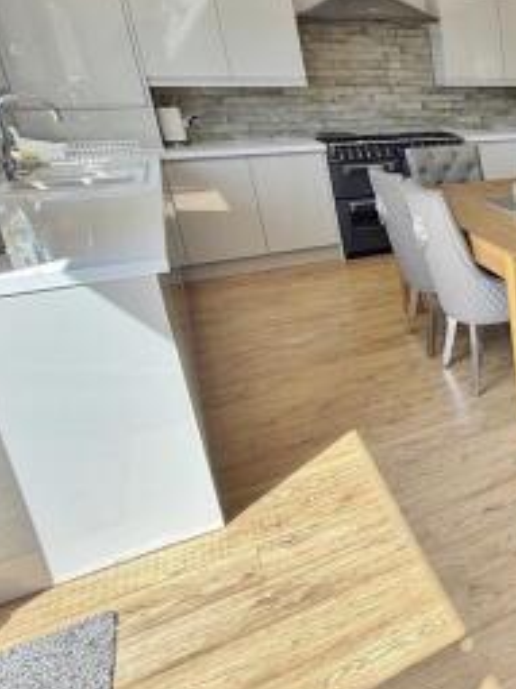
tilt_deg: -16.7
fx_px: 637
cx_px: 733
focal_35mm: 32
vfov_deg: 56.4
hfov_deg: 30.2
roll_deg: -0.5
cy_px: 274
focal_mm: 2.22
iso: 50
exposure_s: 1/144
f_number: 2.2
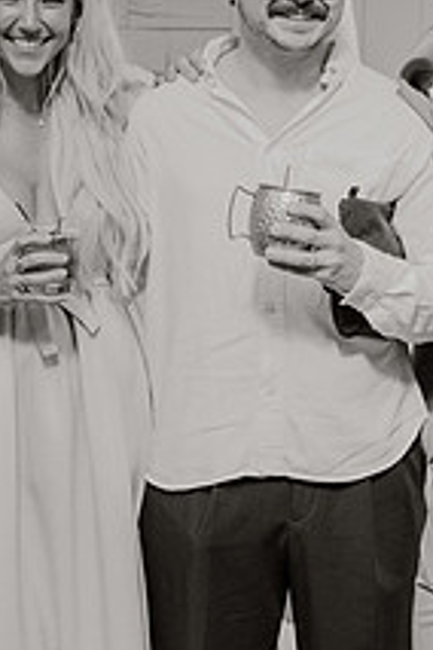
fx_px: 1966
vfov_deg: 18.6
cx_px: -101
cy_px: 113
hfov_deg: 12.3
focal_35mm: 109
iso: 800
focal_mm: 39
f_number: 3.5
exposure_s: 1/320
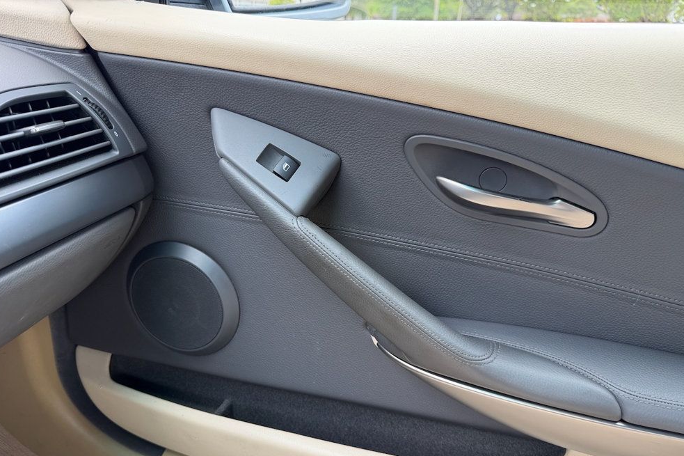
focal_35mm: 26
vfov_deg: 49.3
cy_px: 267
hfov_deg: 69.4
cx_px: 329
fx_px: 494
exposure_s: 1/182
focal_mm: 6.76
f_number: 1.78
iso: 80
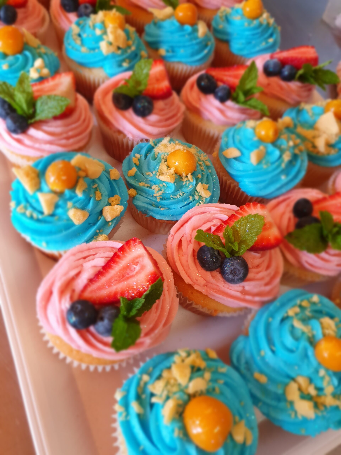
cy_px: 228
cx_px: 170
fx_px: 341
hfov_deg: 53.1
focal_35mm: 26
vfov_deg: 67.3
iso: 100
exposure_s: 1/50
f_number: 1.5
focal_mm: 4.32
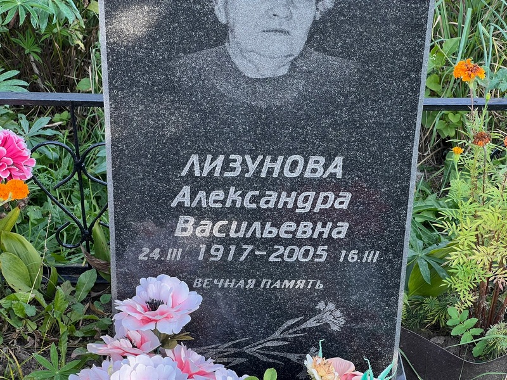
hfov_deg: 25.3
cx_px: 254
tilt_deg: -29.2
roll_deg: +1.7
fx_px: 1128
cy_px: 190
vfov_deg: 19.1
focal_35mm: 77
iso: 50
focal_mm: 9
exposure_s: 1/99
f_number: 2.8
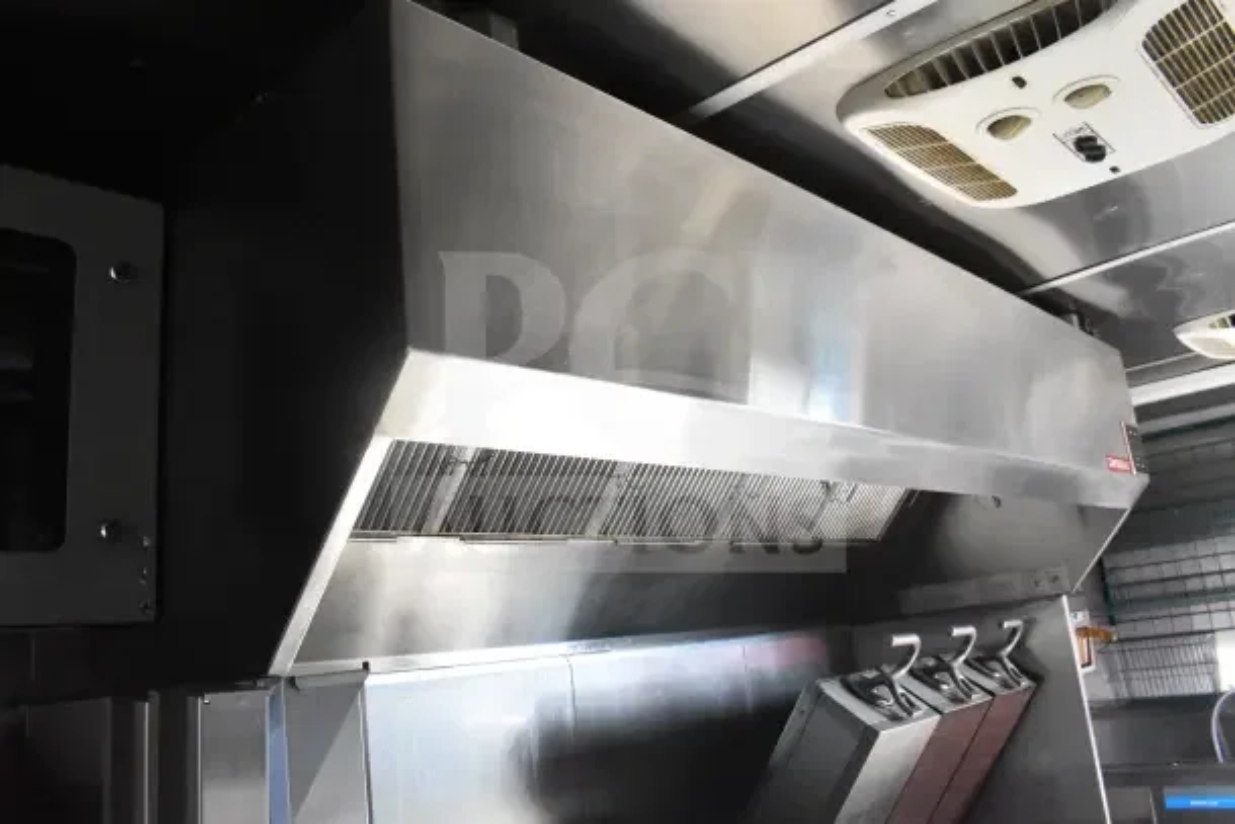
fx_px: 1029
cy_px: 412
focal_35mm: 30
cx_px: 618
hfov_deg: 61.9
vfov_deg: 43.6
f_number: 8
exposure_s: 1/250
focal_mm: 20
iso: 6400
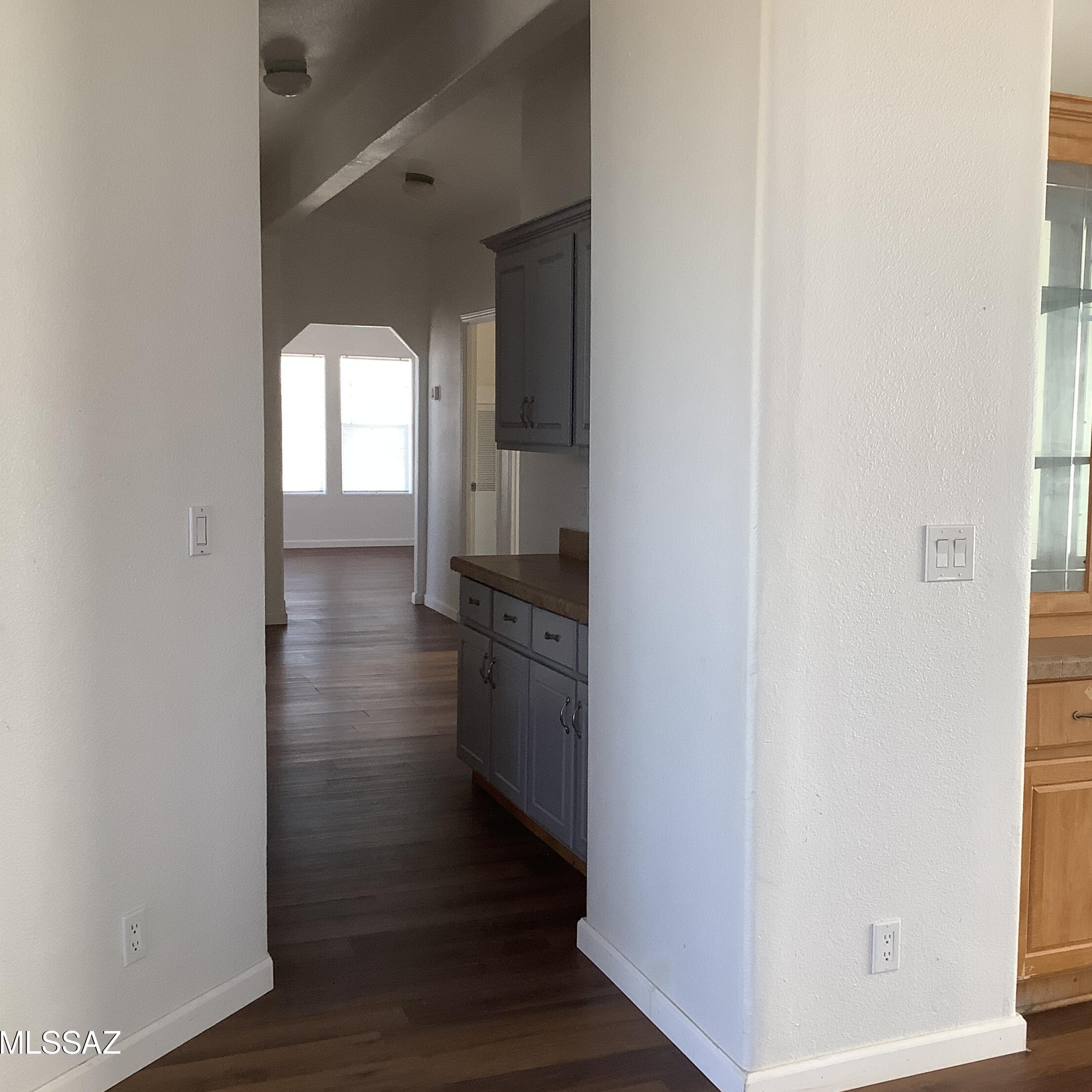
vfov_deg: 44.9
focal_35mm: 37
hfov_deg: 44.8
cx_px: 632
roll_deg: -0.9
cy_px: 541
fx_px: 1321
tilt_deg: -6.1
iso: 100
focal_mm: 3.3
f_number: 2.4
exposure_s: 1/120
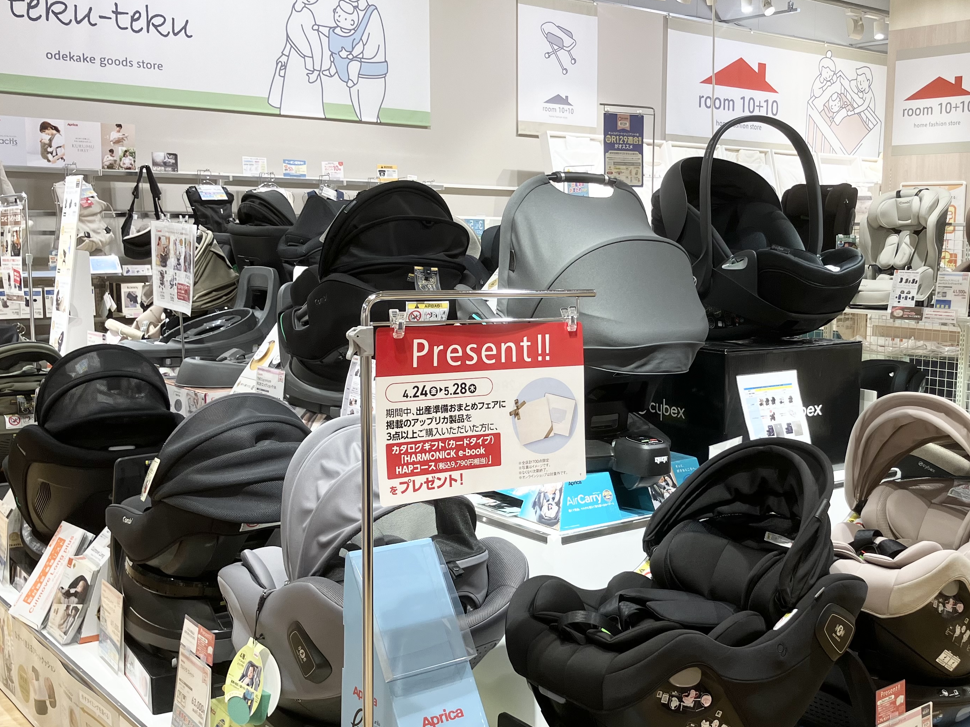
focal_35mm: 41
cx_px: 612
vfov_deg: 35.0
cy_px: 427
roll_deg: -0.2
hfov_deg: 45.4
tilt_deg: -8.4
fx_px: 1149
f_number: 1.8
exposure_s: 1/60
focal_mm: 3.99
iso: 50
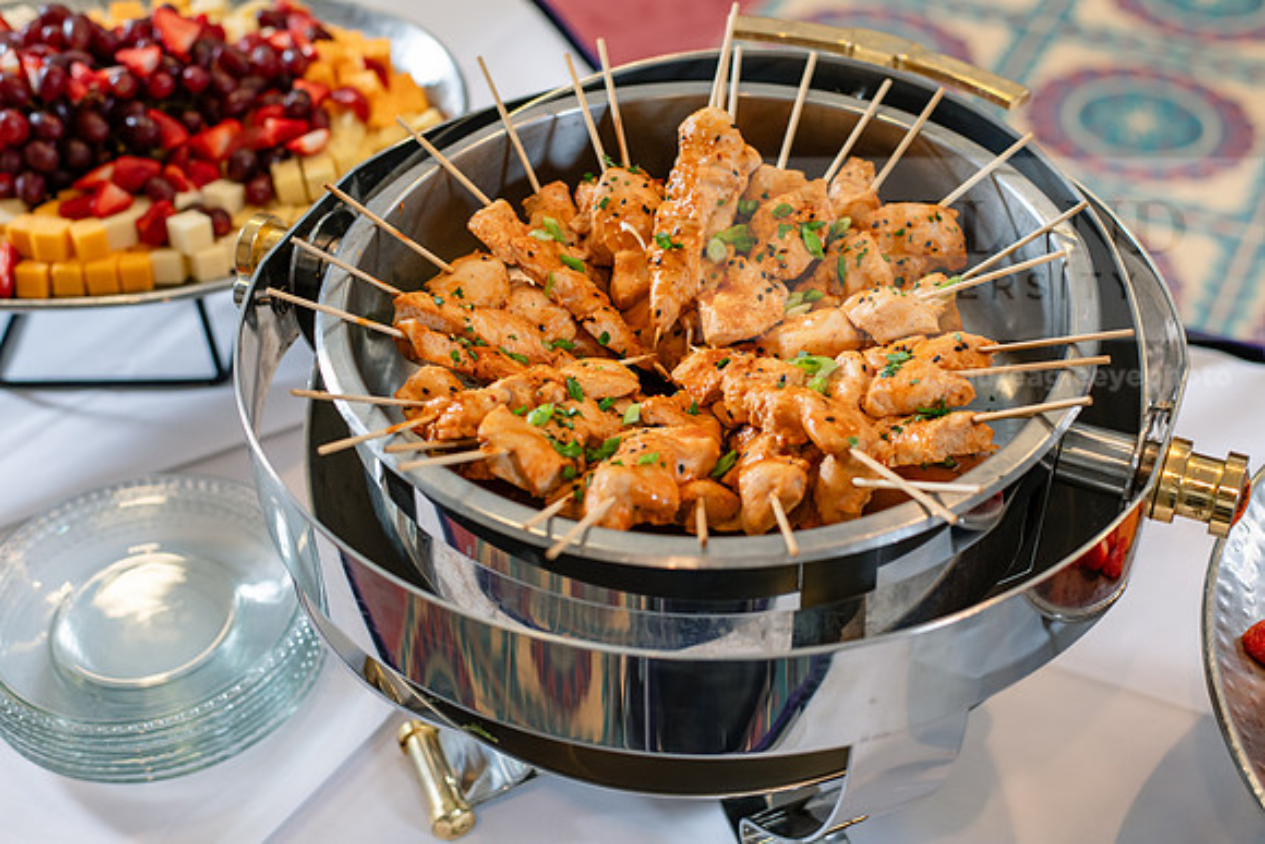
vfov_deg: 27.0
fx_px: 1757
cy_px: 422
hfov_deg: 39.6
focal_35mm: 50
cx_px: 632
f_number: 3.5
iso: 500
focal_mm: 50
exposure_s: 1/200
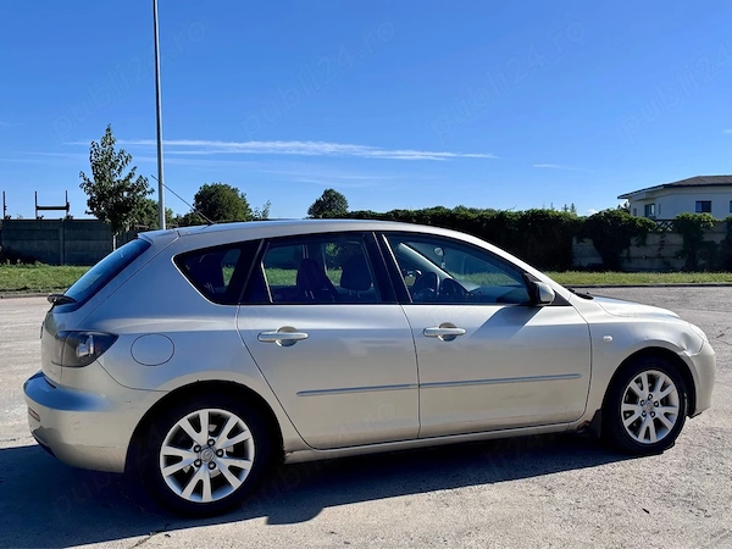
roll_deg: +0.2
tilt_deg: -1.8
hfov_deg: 67.3
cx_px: 366
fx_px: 550
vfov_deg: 53.1
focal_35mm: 26
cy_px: 274
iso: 50
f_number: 1.6
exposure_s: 1/3650
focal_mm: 5.96
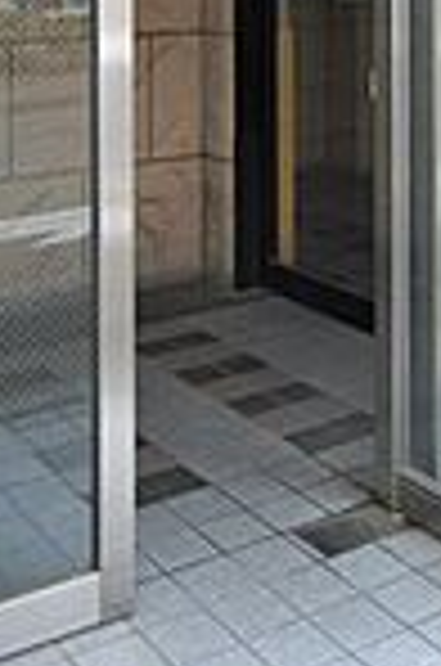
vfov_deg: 29.5
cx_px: 245
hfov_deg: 22.1
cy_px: -76
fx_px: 1126
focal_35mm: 61
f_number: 3.5
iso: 160
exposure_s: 1/30
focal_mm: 10
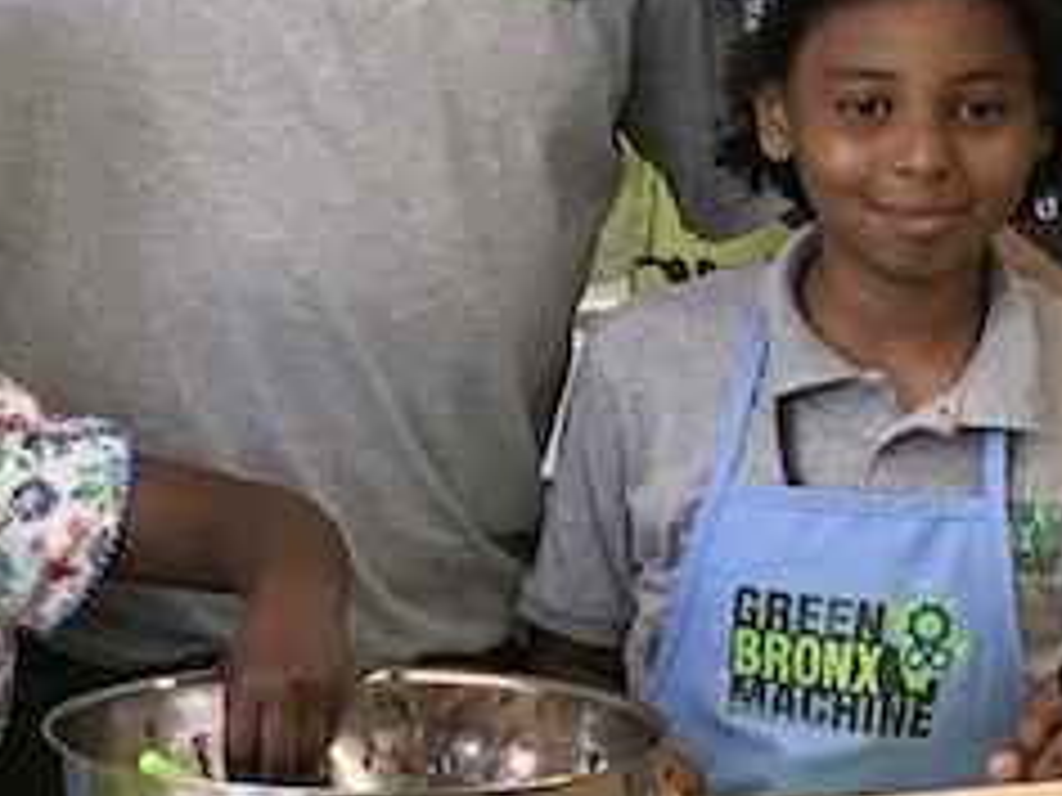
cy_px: 569
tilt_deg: -8.9
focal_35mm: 178
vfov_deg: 8.3
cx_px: 346
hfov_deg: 11.1
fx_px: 5461
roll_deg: -0.2
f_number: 1.8
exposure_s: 1/40
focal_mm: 3.99
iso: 25
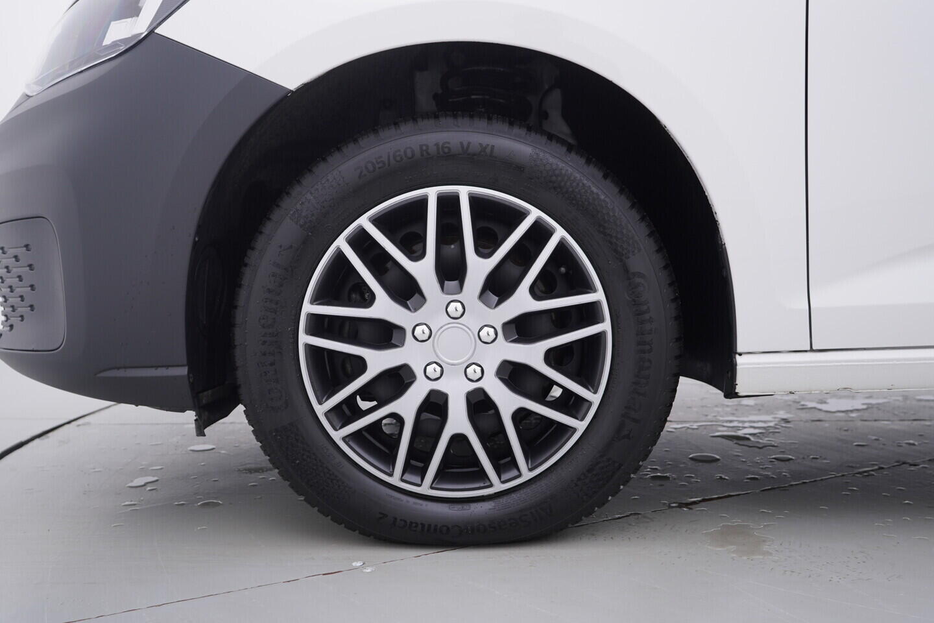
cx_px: 467
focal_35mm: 36
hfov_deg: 53.1
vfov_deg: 36.9
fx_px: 934
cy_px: 312
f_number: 3.5
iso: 125
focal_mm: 24
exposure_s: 1/60
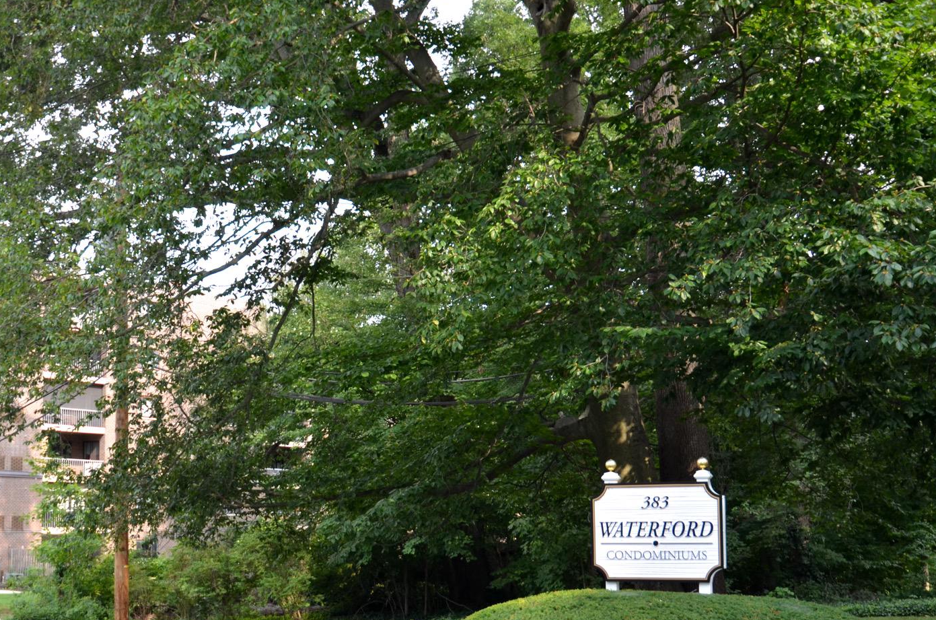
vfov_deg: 25.3
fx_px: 1375
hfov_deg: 37.3
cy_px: 418
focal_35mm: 53
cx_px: 341
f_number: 4.5
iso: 180
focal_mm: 24
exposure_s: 1/200
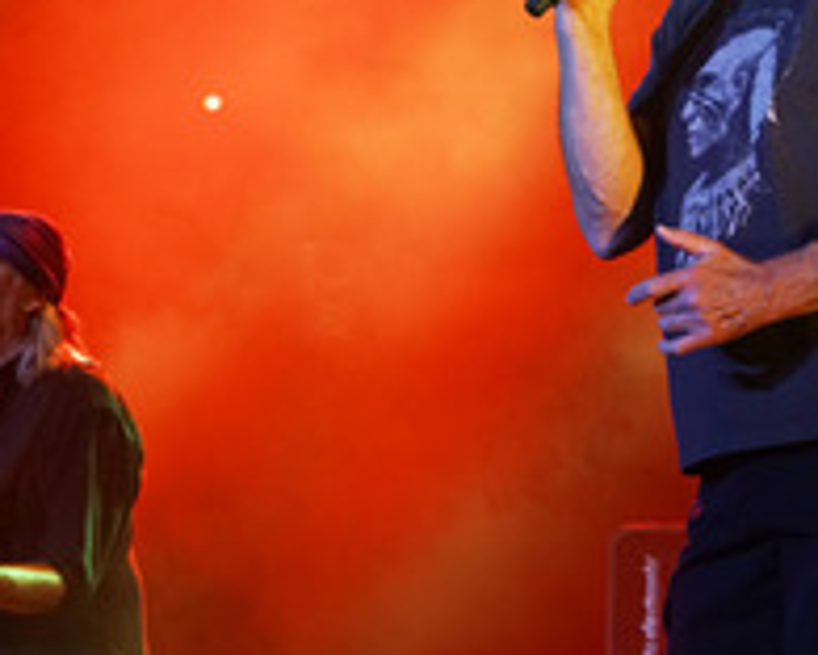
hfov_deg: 11.4
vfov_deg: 9.1
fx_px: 4091
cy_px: 265
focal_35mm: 169
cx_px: 489
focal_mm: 78
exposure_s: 1/200
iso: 1600
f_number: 5.6
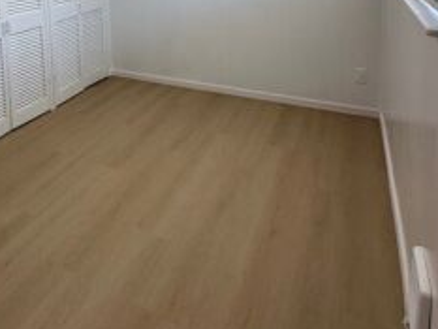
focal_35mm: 32
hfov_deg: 52.7
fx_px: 405
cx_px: 81
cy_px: -3
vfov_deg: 38.9
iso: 100
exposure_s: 1/120
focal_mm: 2.22
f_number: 2.2
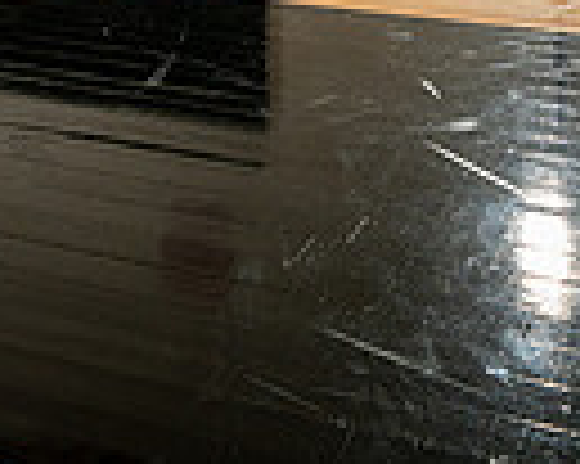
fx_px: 1681
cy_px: -496
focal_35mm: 98
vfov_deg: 13.3
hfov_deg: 18.8
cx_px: -54
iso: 250
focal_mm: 30
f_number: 8
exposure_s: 1/400
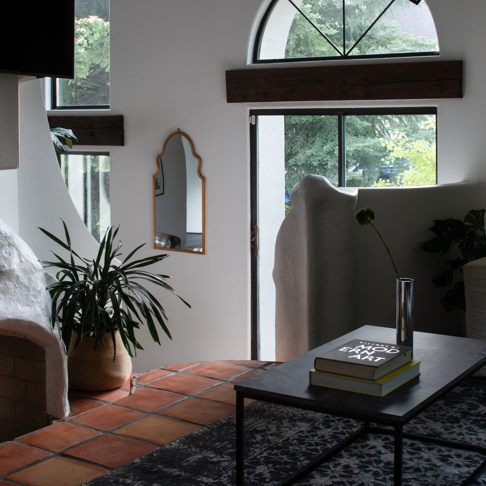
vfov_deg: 29.6
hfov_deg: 29.5
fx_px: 921
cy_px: 241
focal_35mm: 58
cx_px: 211
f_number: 14
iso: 1600
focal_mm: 45
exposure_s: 1
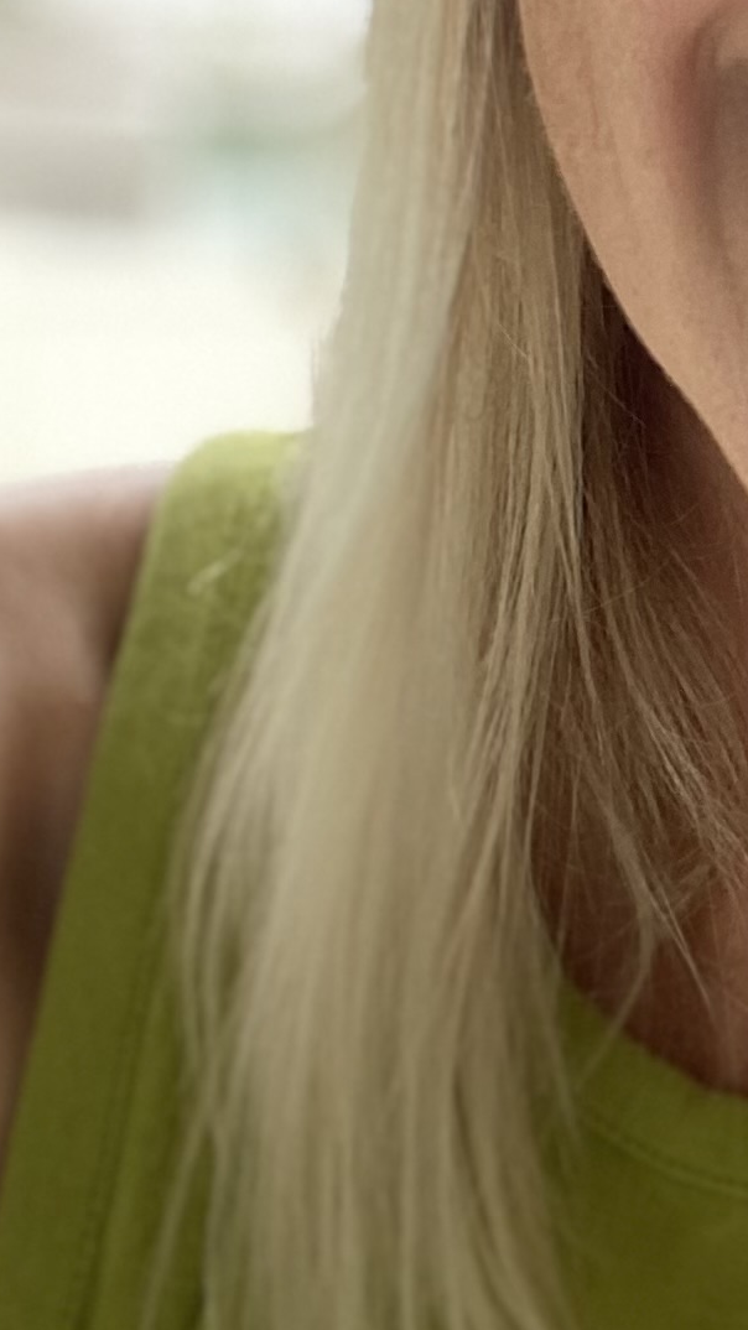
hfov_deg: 12.3
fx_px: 3315
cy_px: -42
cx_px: 1094
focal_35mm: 94
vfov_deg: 21.8
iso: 80
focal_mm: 2.71
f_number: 2.2
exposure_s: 1/122
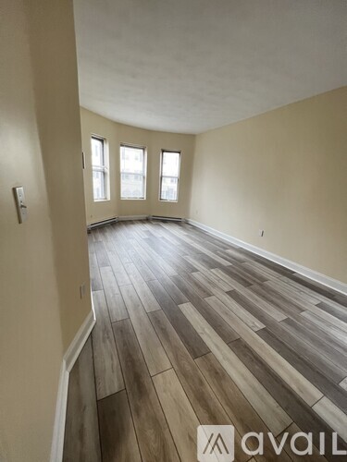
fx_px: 174
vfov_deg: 106.2
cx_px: 174
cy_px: 231
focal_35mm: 13
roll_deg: -3.0
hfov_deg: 89.9
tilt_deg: -13.4
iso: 250
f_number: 1.8
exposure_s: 1/60
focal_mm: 1.57
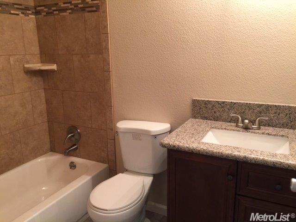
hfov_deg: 61.7
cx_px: 148
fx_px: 248
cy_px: 111
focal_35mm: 29
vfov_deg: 48.2
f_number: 2.2
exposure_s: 1/15
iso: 64
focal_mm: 4.15
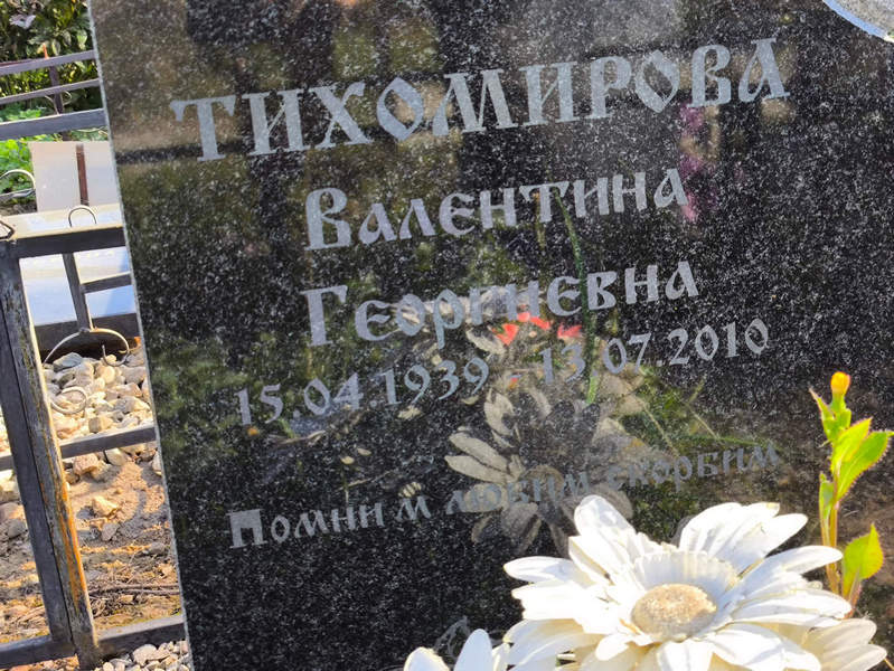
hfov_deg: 38.2
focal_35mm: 50
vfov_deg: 29.1
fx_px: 1292
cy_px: 336
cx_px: 447
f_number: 1.7
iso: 50
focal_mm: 4.71
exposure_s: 1/216
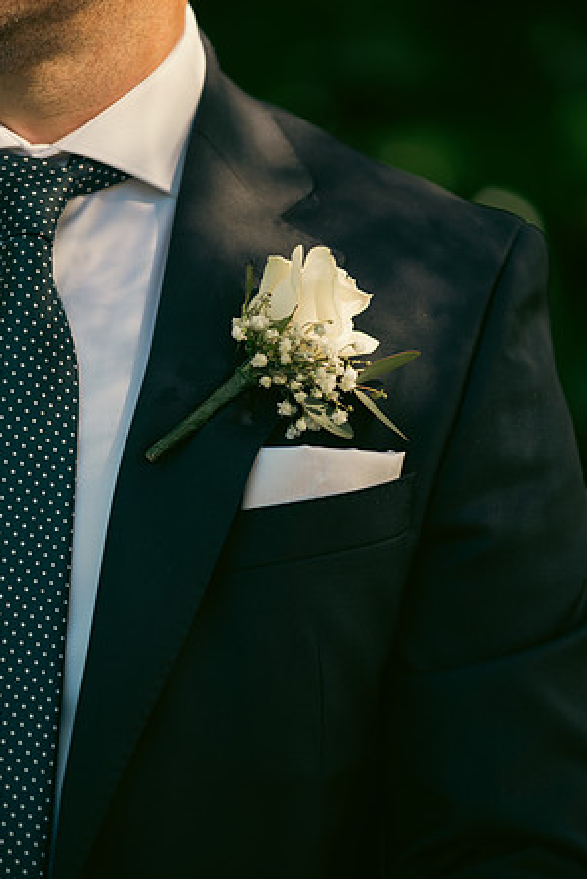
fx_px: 4570
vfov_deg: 11.0
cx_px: 293
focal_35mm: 187
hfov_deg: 7.3
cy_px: 442
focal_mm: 185
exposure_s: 1/250
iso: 250
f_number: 3.5
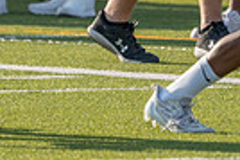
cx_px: 253
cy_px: -157
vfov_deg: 0.9
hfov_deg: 1.3
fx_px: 10267
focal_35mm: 1542
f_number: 5.6
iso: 400
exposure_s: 1/1250
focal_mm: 336
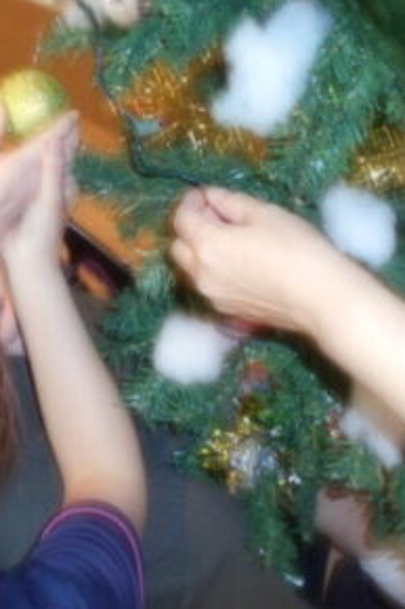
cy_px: 168
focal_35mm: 56
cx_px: 67
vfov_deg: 35.0
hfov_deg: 23.7
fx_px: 946
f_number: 3.2
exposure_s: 1/25
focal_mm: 4.6
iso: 200
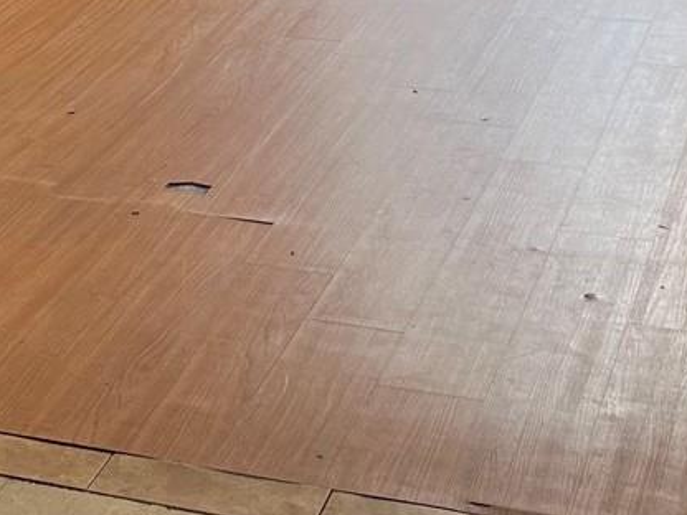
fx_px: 1985
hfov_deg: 19.4
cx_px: 101
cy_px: -132
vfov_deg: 14.3
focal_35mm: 100
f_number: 1.6
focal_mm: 5.1
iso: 40
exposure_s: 1/153
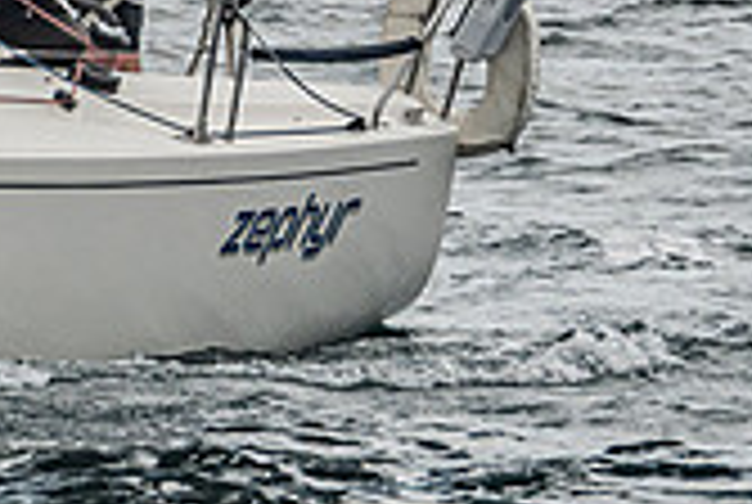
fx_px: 25299
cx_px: -96
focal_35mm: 1209
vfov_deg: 1.1
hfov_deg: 1.7
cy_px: -349
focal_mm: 260
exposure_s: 1/3200
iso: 400
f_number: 8
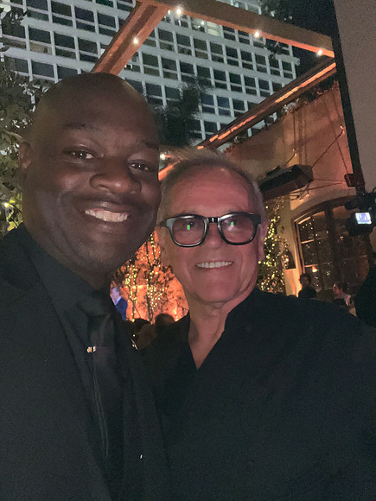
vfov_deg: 60.0
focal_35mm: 30
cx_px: 188
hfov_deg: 46.8
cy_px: 250
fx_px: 434
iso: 2000
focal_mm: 2.71
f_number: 2.2
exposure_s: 1/16
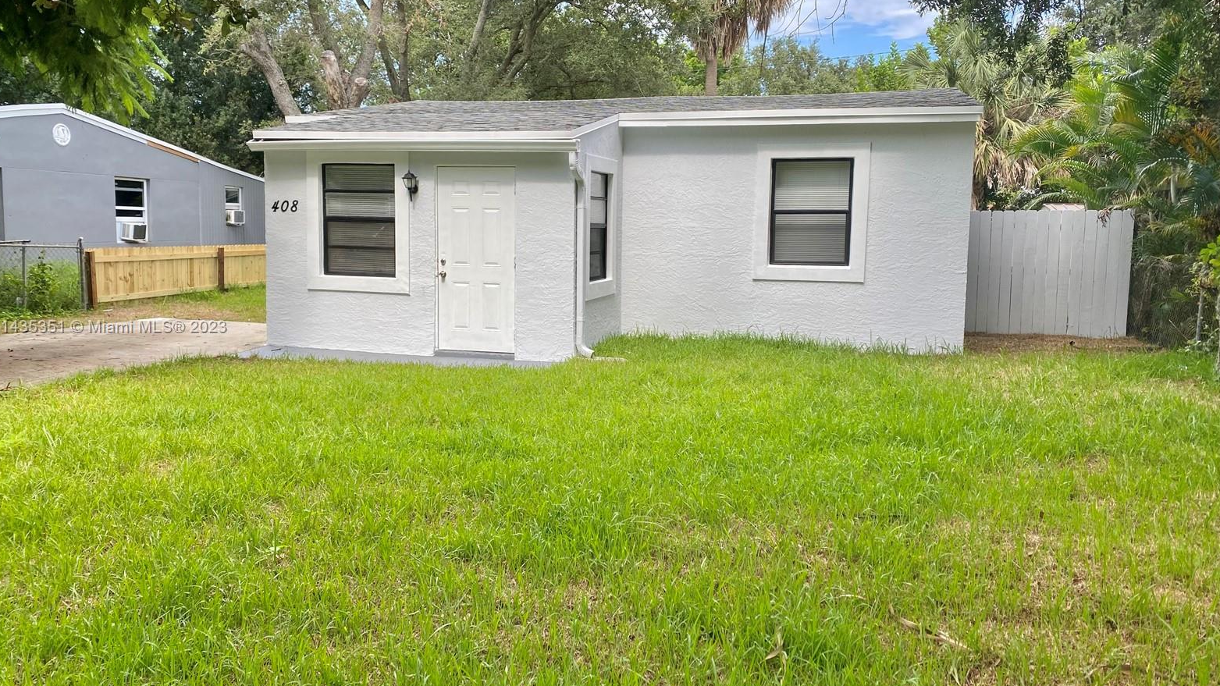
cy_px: 328
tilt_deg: -5.3
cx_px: 601
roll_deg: -1.4
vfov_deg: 40.2
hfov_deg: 66.1
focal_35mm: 29
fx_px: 938
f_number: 1.8
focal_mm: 4.25
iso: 32
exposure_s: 1/762
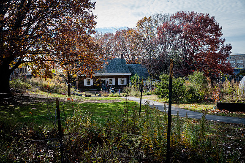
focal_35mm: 36
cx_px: 122
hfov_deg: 53.5
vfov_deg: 37.1
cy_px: 82
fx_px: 243
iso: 1000
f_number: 6.3
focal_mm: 35
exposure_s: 1/800
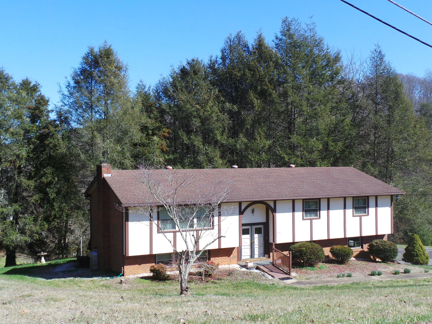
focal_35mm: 42
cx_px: 216
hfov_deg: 44.8
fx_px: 524
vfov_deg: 34.3
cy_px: 162
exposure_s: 1/500
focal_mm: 7.5
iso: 100
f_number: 4
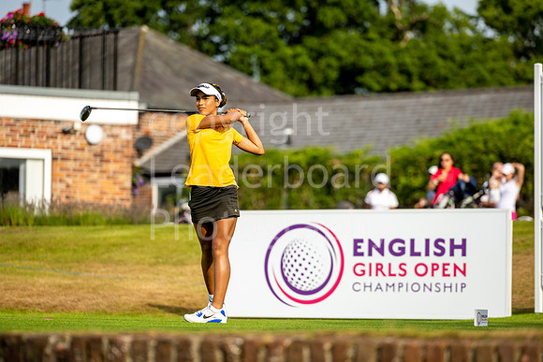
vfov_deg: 6.9
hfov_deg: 10.3
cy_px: 181
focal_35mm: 200
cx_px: 272
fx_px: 3017
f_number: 4
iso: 125
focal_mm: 200
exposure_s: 1/1600
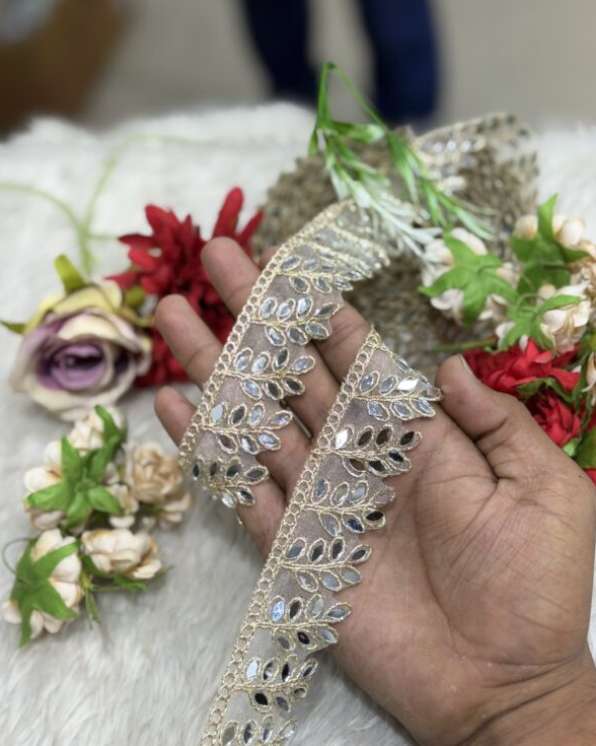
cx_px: 301
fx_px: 1125
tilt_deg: -51.9
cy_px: 397
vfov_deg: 36.6
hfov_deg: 29.7
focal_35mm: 51
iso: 64
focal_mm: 6.76
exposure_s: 1/166
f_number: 1.78
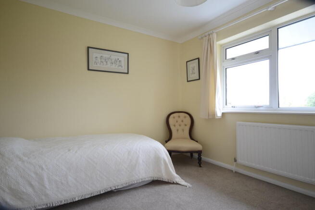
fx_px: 171
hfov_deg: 85.4
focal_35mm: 20
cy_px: 105
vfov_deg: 63.2
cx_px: 158
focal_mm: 13
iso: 250
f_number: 4.5
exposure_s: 1/30
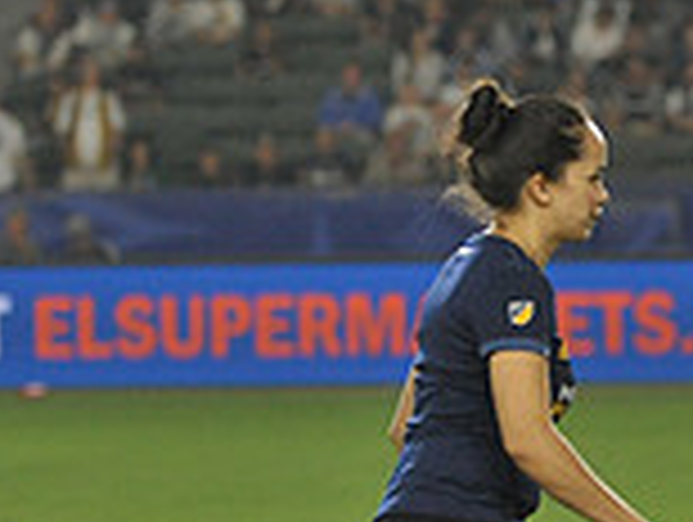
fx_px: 7960
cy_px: 306
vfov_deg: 3.8
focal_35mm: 397
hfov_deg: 5.0
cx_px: 603
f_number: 3.2
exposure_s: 1/2500
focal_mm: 110
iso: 3200
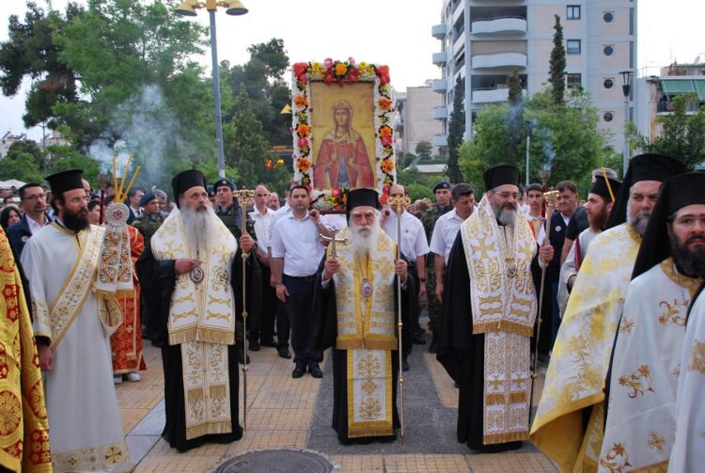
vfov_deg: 40.1
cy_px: 236
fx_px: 647
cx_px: 352
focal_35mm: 33
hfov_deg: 57.1
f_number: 4.5
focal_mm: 22
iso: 200
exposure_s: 1/80
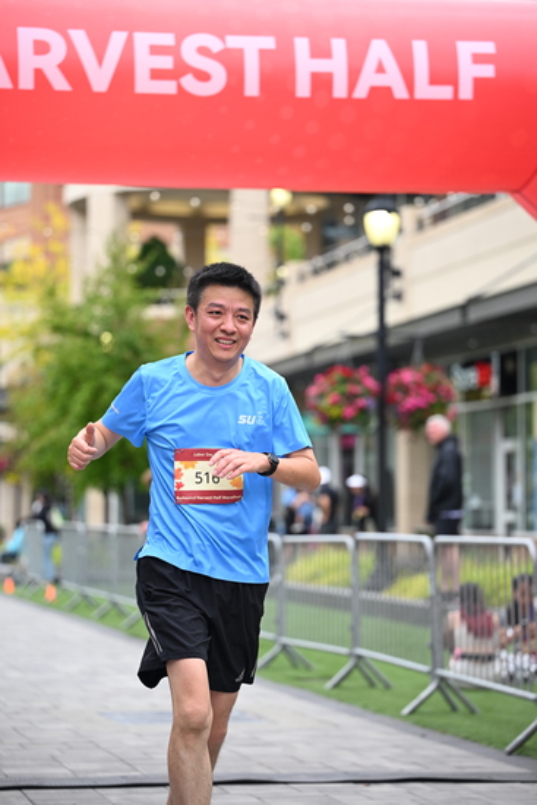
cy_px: 402
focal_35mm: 100
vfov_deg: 20.4
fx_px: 2236
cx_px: 268
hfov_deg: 13.7
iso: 640
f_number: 2.8
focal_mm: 100
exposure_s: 1/1600
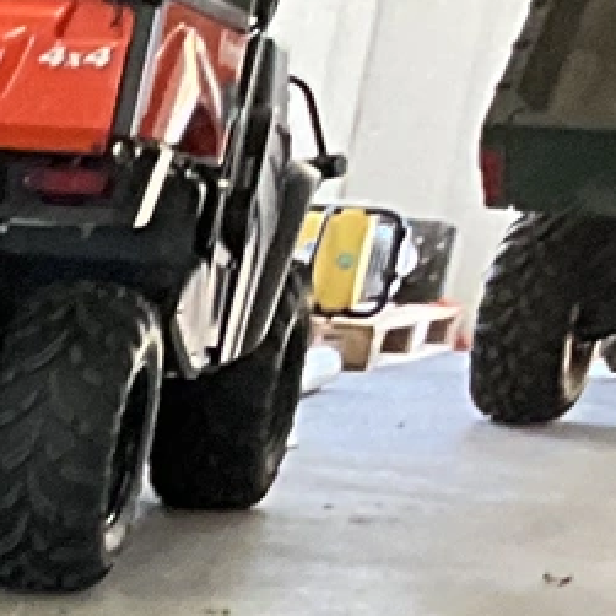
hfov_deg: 7.0
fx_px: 4107
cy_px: 1715
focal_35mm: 204
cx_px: -1674
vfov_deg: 7.7
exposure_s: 1/60
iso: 200
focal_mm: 3
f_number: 1.8
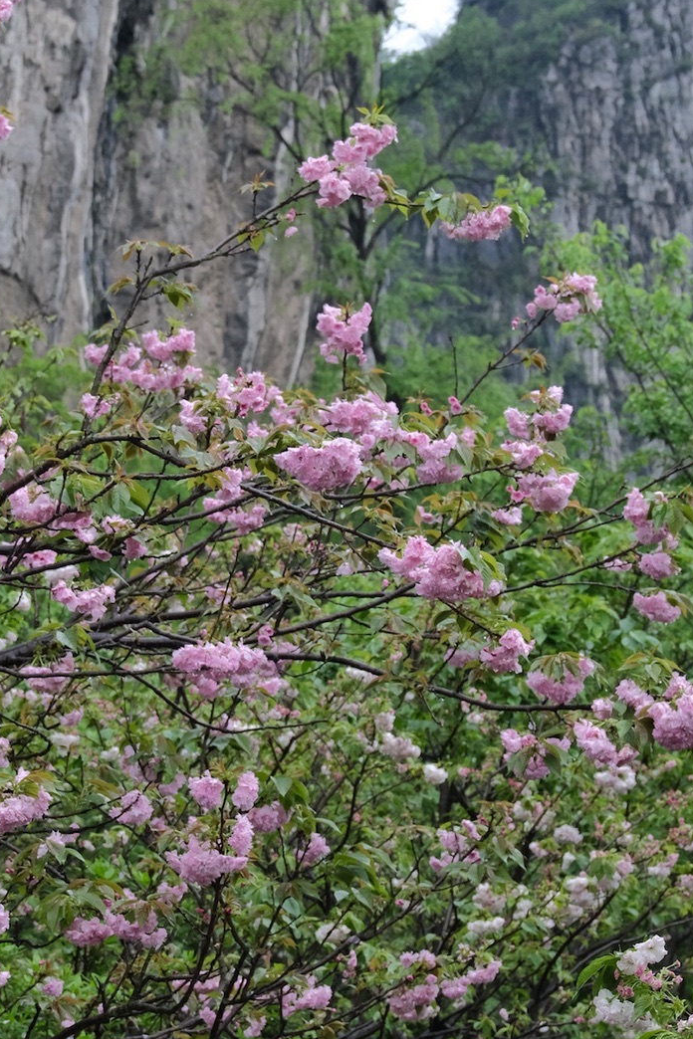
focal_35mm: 115
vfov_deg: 17.8
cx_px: 191
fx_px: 3320
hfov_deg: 11.9
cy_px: 562
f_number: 7.1
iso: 1000
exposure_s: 1/160
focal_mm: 40
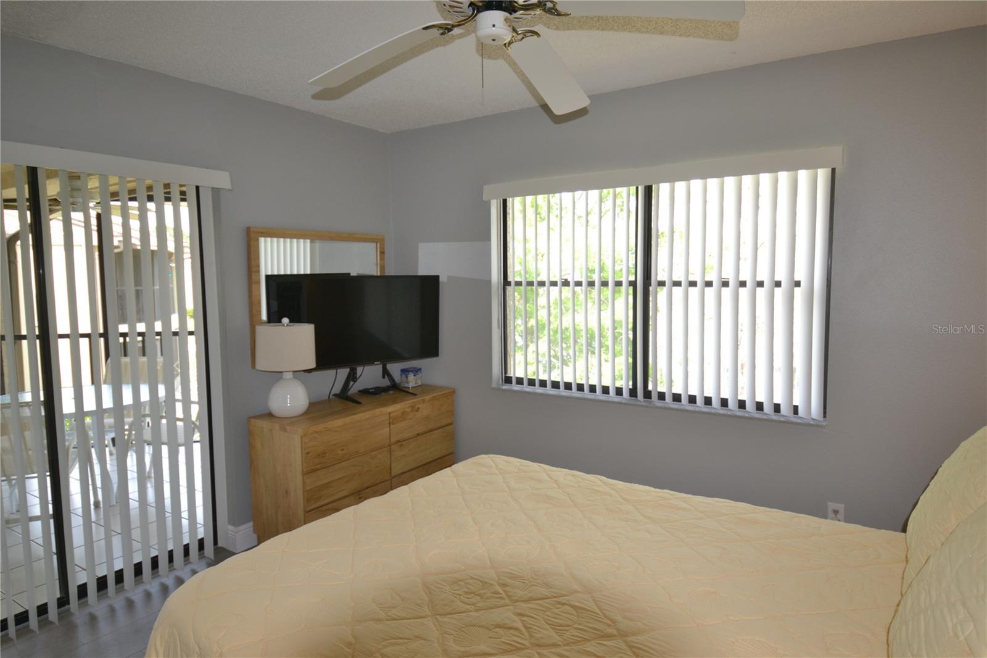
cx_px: 494
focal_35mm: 21
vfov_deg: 59.5
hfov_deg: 81.2
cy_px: 329
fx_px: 576
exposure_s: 1/125
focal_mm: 14
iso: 360
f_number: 4
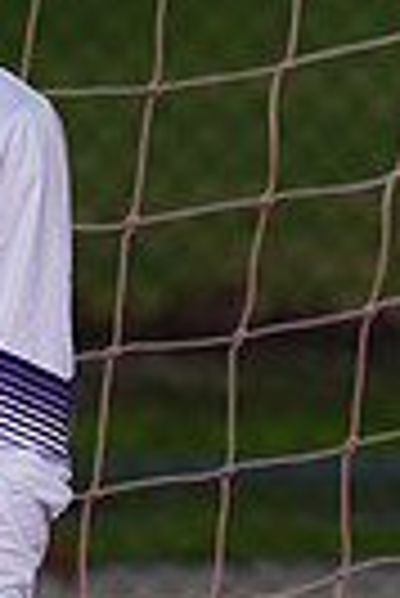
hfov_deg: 1.2
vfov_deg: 1.8
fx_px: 18750
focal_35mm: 1128
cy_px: 697
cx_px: -200
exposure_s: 1/250
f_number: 5.6
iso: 320
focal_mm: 259
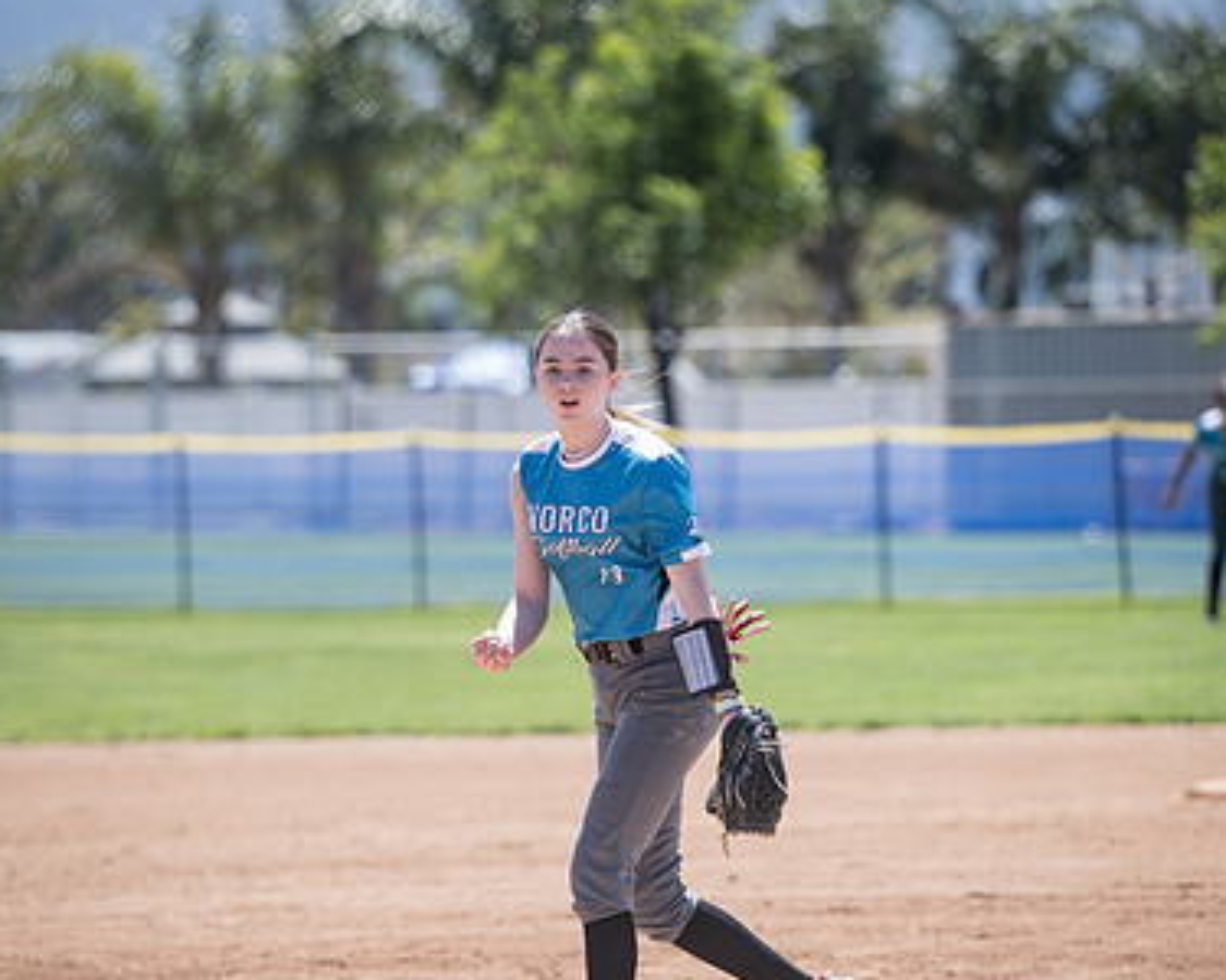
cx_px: 624
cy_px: 593
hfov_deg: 7.6
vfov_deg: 6.1
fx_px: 9216
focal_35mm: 254
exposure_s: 1/800
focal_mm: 175
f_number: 3.2
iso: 100
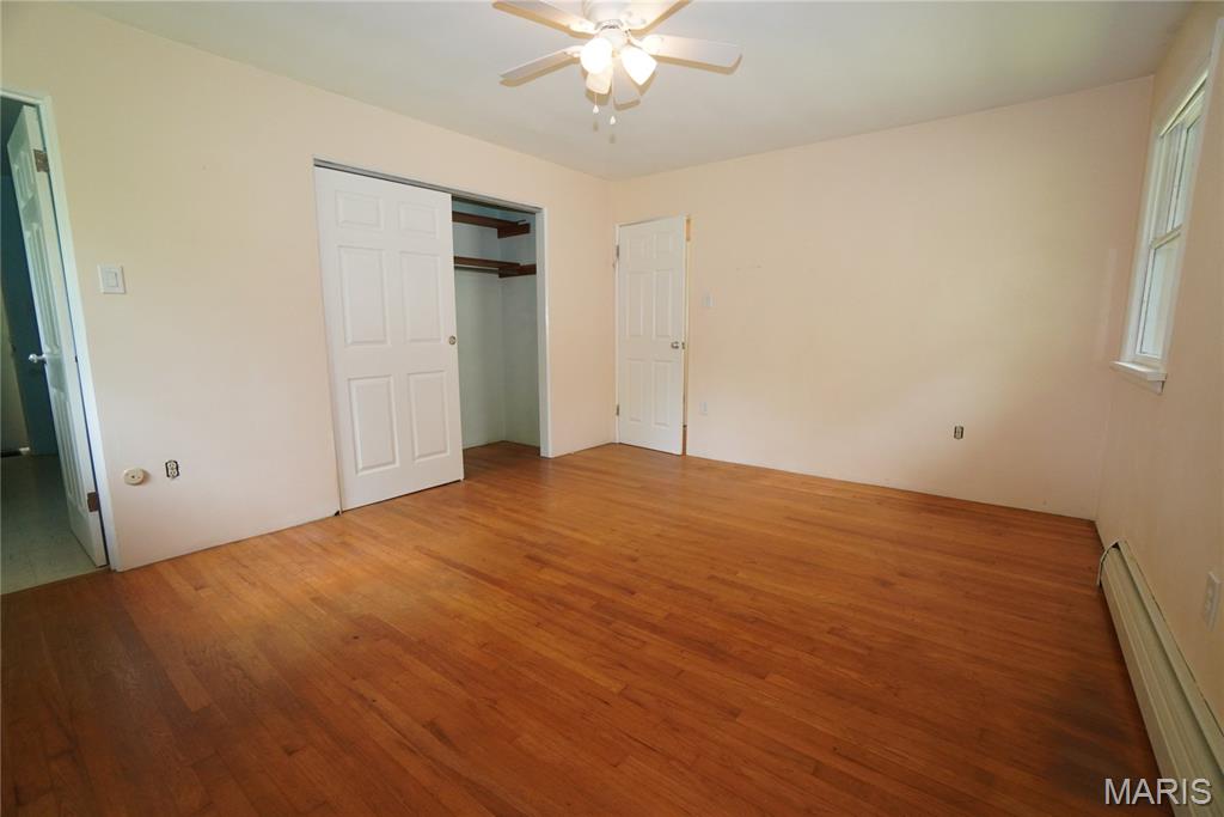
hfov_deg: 100.4
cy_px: 408
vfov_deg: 77.3
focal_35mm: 15
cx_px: 612
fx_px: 510
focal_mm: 10
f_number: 4
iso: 1250
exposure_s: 1/160
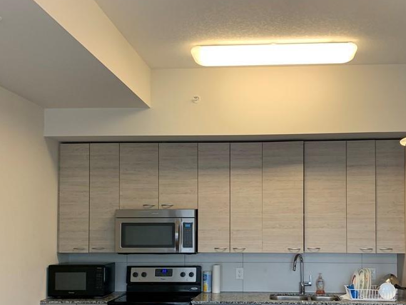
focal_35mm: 41
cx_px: 248
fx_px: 481
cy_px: 221
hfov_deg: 45.5
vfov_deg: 34.5
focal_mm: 4.25
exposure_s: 1/60
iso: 100
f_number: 1.8
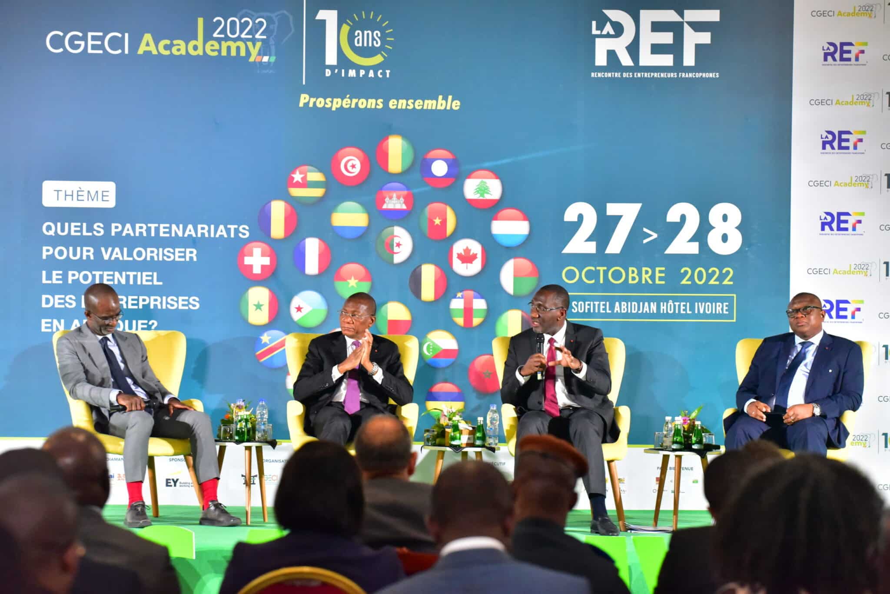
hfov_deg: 17.1
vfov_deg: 11.4
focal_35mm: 120
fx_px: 2968
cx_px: 445
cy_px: 297
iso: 8000
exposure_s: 1/250
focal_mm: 120
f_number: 5
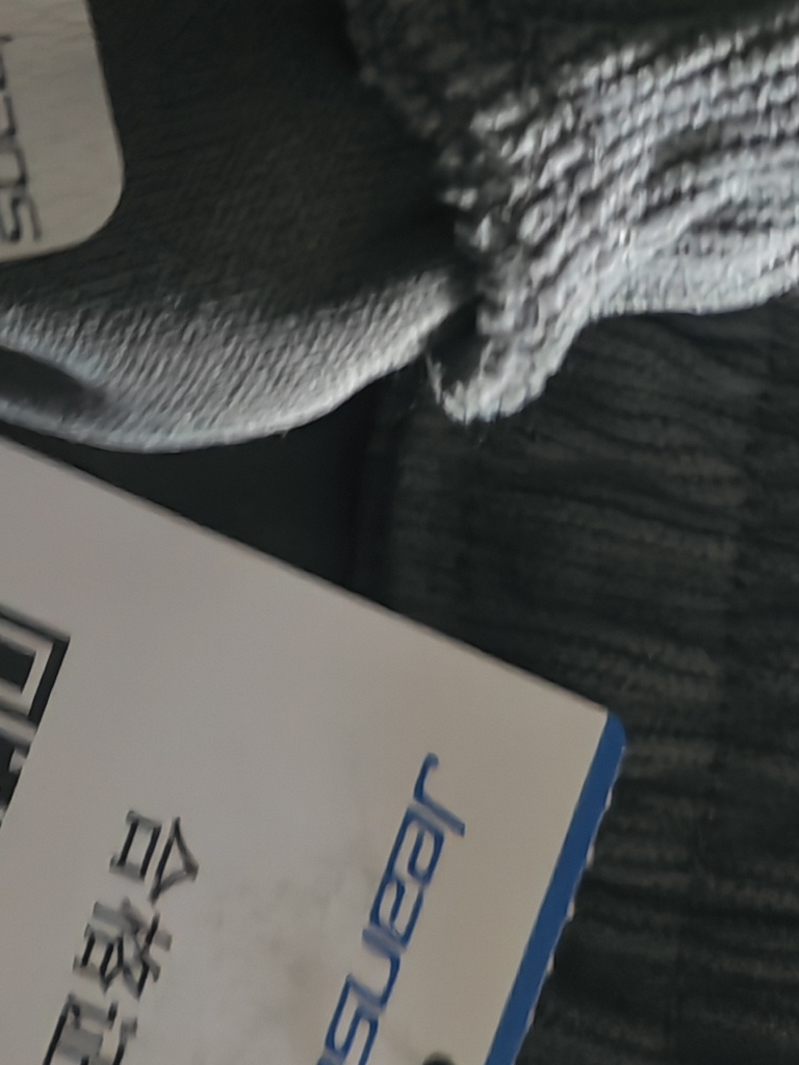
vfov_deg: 19.3
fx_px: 2954
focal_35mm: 96
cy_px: -217
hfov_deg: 14.6
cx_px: -290
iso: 3200
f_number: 1.9
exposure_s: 1/20
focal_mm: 6.12
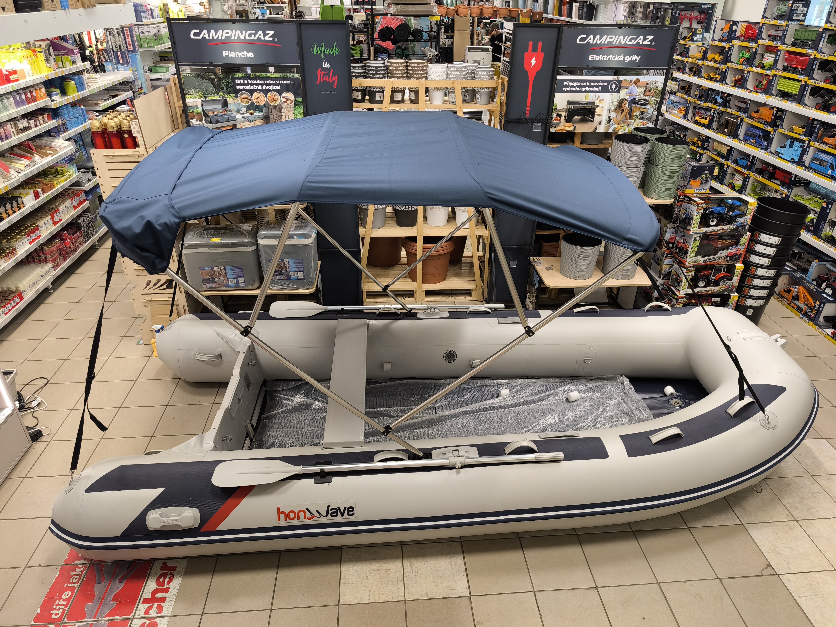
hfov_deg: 73.9
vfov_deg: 58.9
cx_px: 418
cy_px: 314
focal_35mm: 23
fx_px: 555
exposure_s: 1/100
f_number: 1.6
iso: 250
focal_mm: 6.57
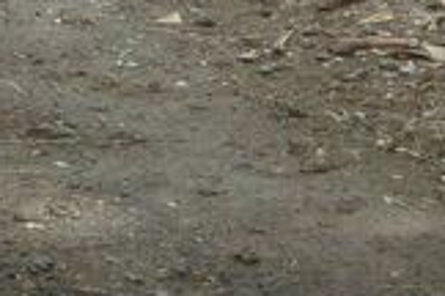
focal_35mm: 293
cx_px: -338
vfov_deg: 4.6
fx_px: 3622
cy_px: -384
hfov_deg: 6.9
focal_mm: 9.6
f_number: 4.1
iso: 80
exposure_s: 1/100
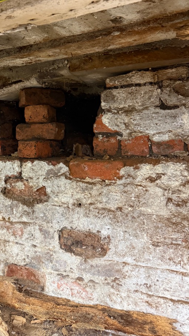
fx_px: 303
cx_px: 50
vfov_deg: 57.3
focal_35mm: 34
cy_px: 124
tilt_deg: +2.2
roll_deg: +1.7
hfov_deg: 34.0
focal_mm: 6.76
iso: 1000
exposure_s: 1/25
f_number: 1.78
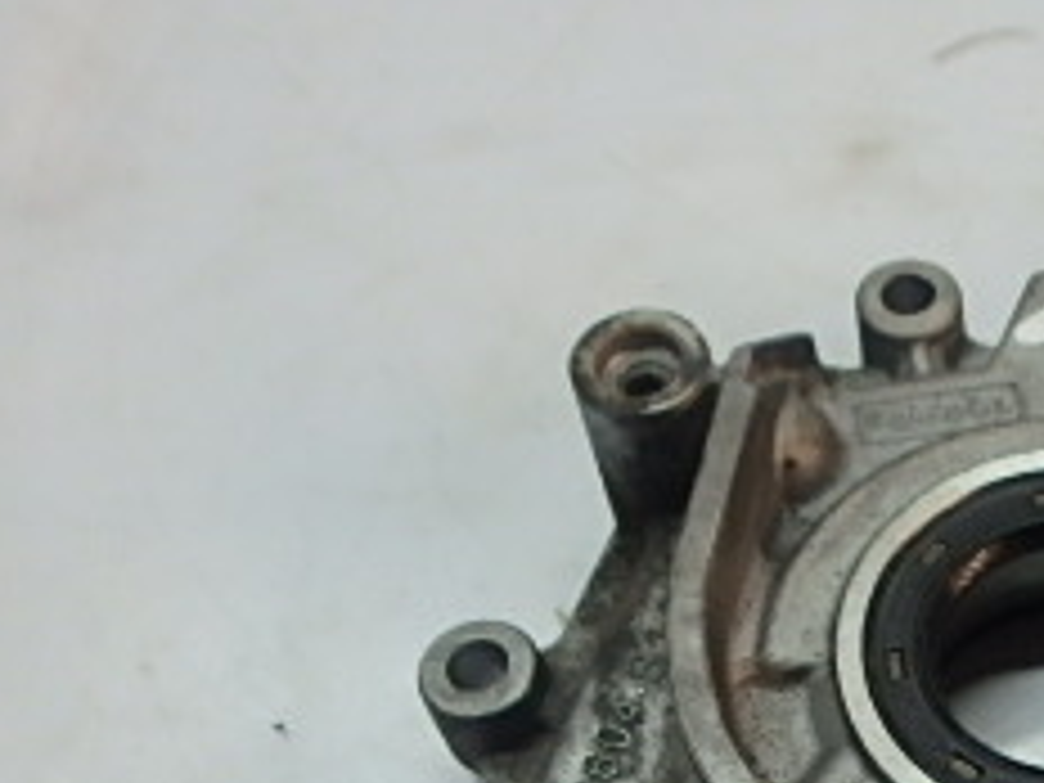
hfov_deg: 30.0
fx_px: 1749
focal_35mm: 58
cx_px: 1134
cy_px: 850
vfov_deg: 23.7
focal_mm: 3.7
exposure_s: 1/60
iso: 200
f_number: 3.5
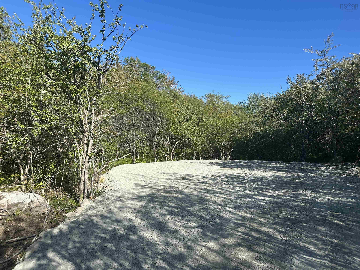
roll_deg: -1.9
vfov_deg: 56.8
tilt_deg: +1.9
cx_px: 180
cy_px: 135
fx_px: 250
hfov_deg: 71.6
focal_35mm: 24
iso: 80
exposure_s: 1/3356
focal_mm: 6.86
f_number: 1.78
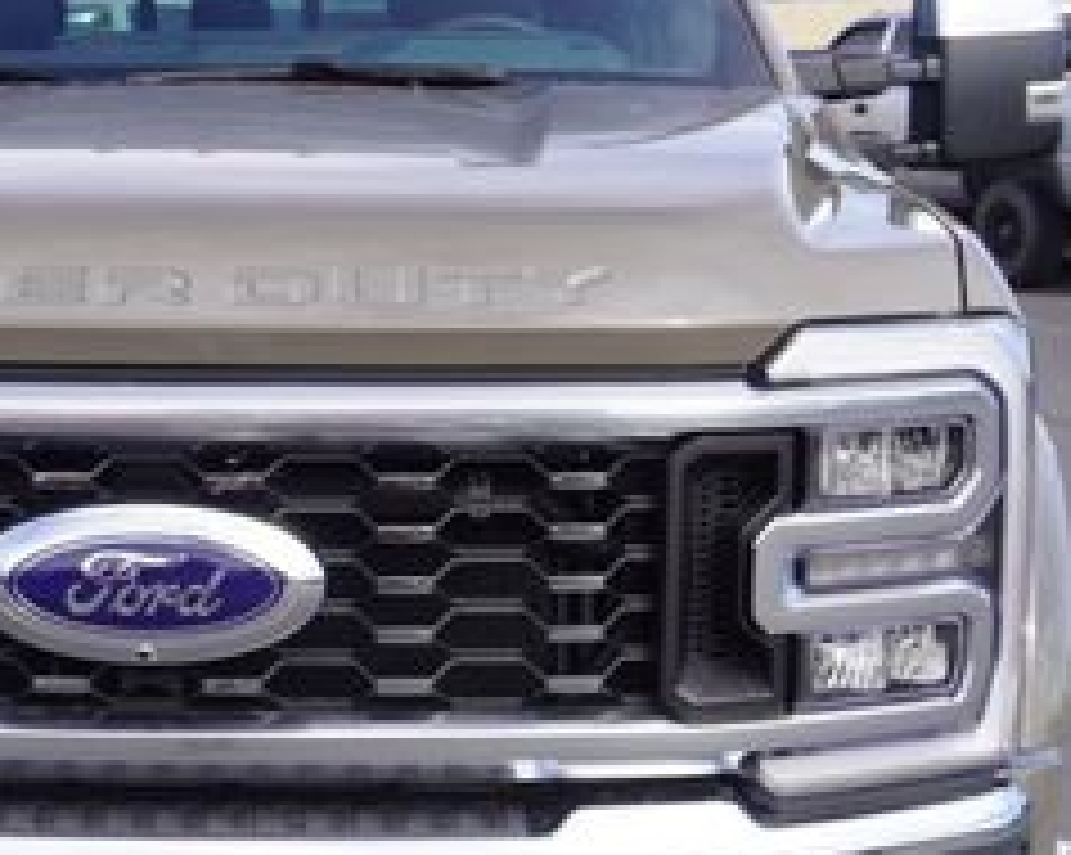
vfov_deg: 16.8
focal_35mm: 91
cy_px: 580
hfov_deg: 20.7
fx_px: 2882
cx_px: 126
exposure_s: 1/100
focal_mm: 24
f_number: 8
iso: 100
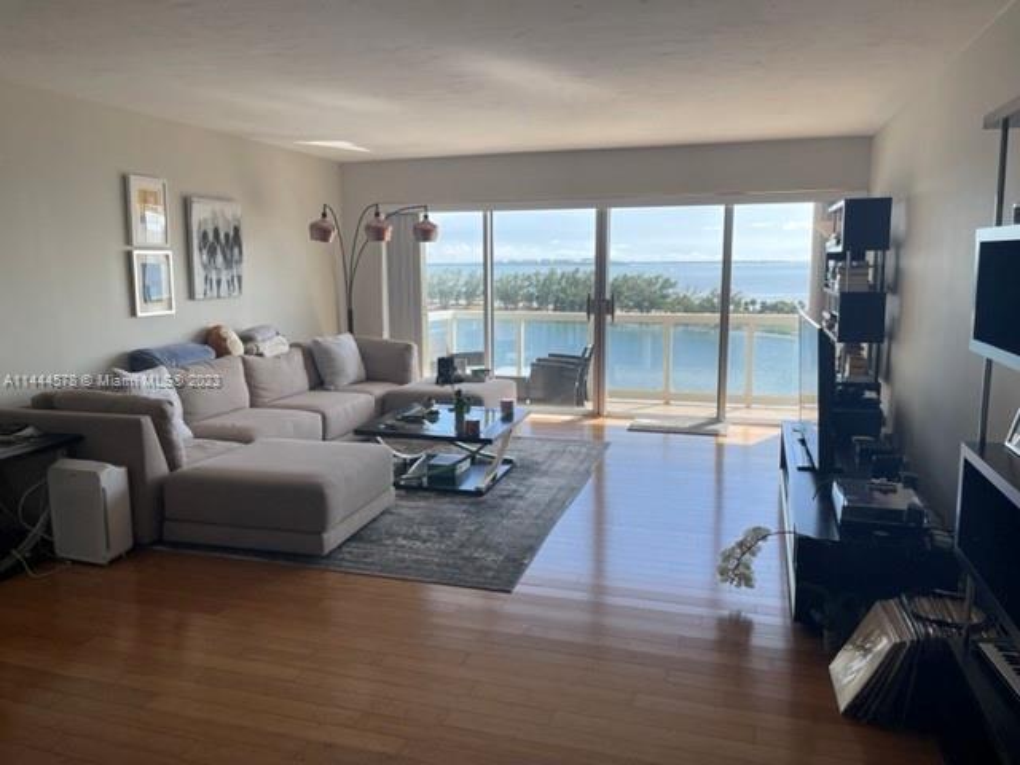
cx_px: 510
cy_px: 382
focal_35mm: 26
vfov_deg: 53.1
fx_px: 766
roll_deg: -0.2
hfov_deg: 67.3
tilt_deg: -8.9
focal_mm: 4.2
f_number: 1.6
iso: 32
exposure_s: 1/754
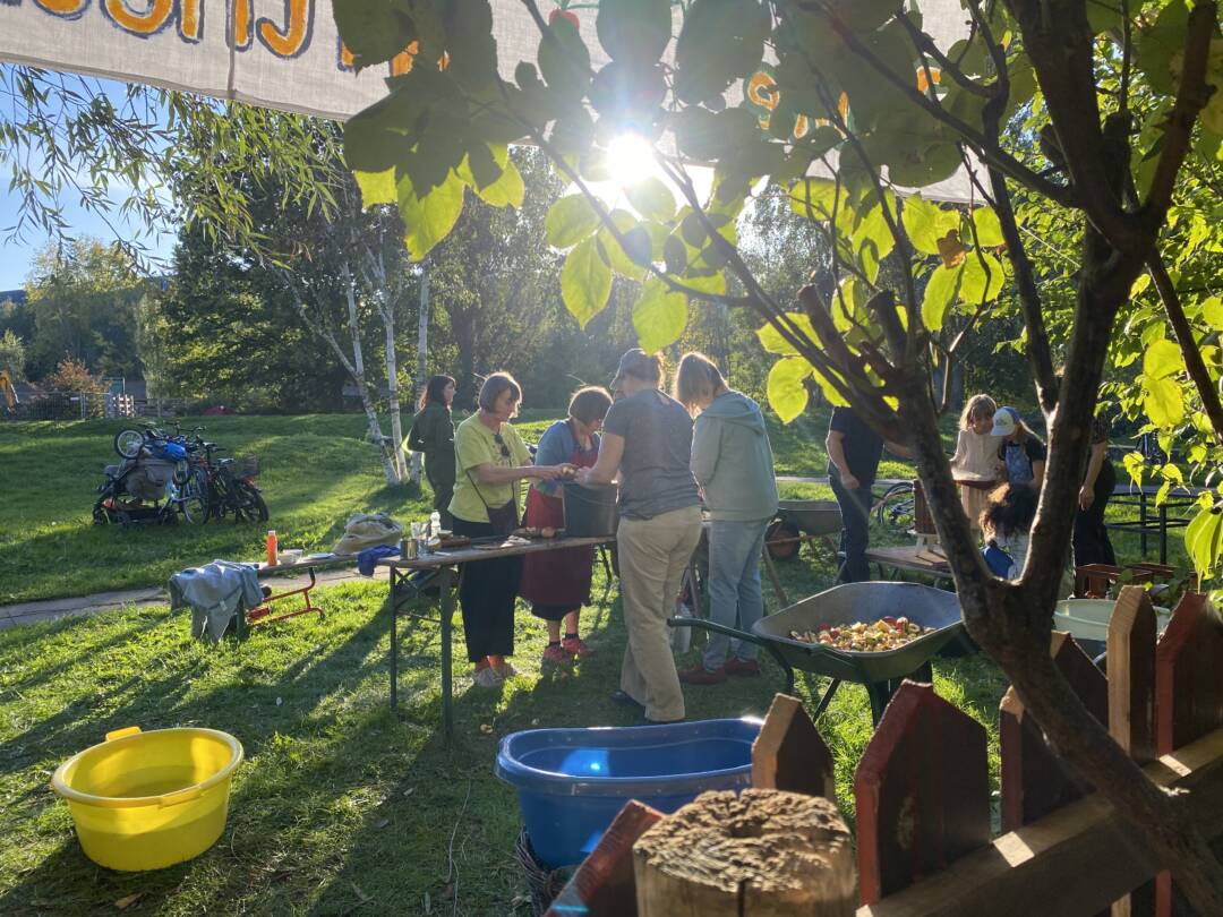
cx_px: 612
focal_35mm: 26
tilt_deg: -4.3
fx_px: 919
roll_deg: +1.9
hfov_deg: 67.3
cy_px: 458
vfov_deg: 53.1
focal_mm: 4.25
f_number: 1.8
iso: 32
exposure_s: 1/799
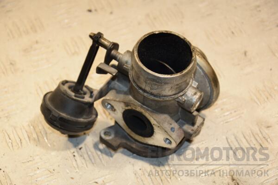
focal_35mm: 120
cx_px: 139
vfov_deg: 11.4
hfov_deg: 17.1
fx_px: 927
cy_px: 92
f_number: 5.6
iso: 800
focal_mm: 80
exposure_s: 1/200
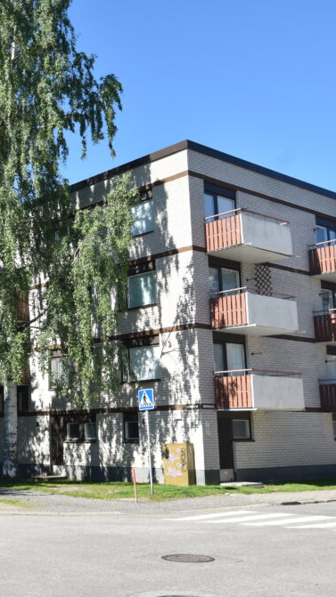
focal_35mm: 48
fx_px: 761
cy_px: 298
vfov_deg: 42.9
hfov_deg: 23.9
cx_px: 5
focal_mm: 20
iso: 180
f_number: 8
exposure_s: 1/250
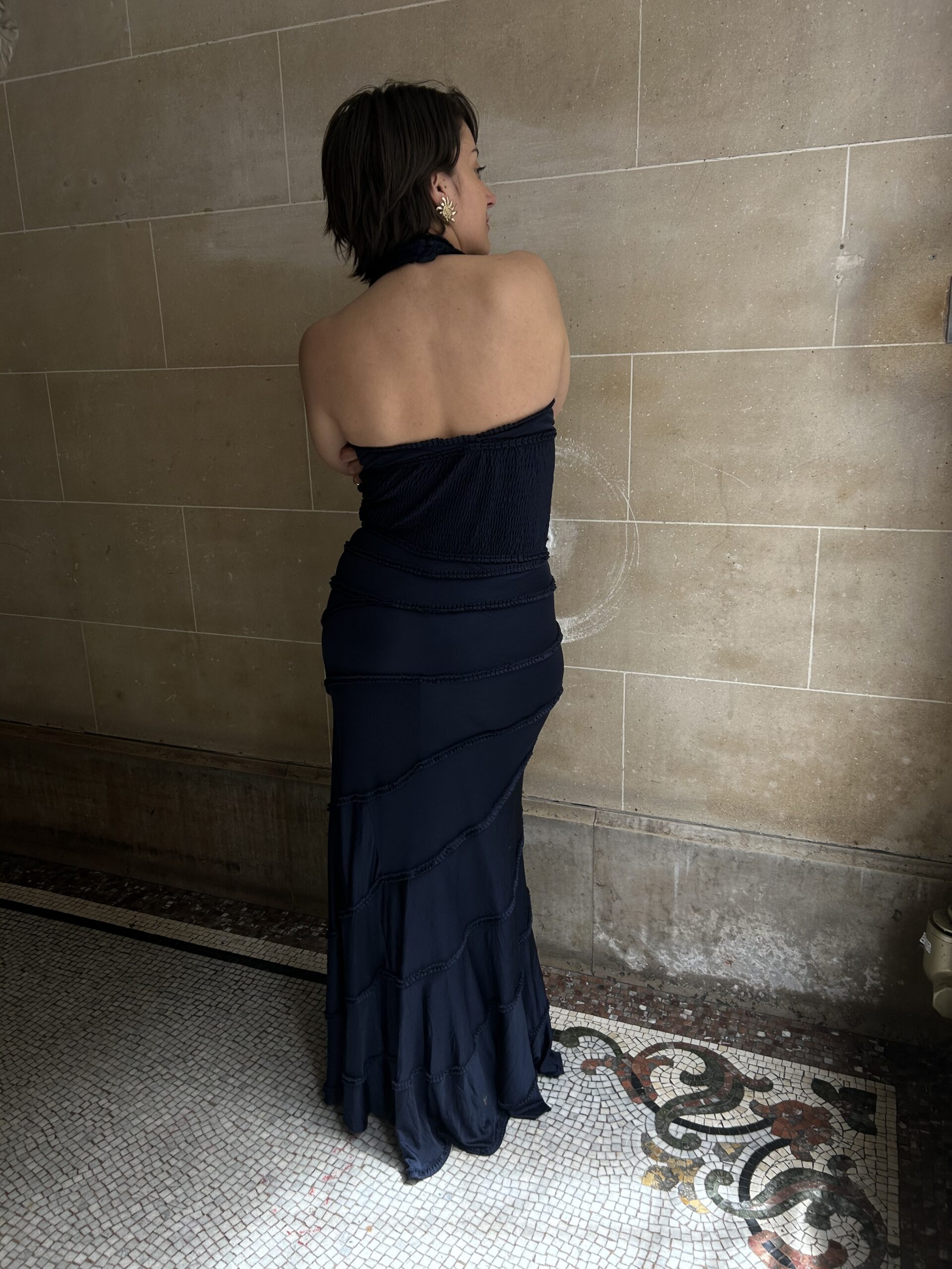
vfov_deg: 67.3
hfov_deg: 53.1
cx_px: 476
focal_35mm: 26
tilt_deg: -16.6
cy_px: 634
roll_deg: +1.1
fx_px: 953
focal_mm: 5.7
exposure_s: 1/418
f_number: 1.5
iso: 50
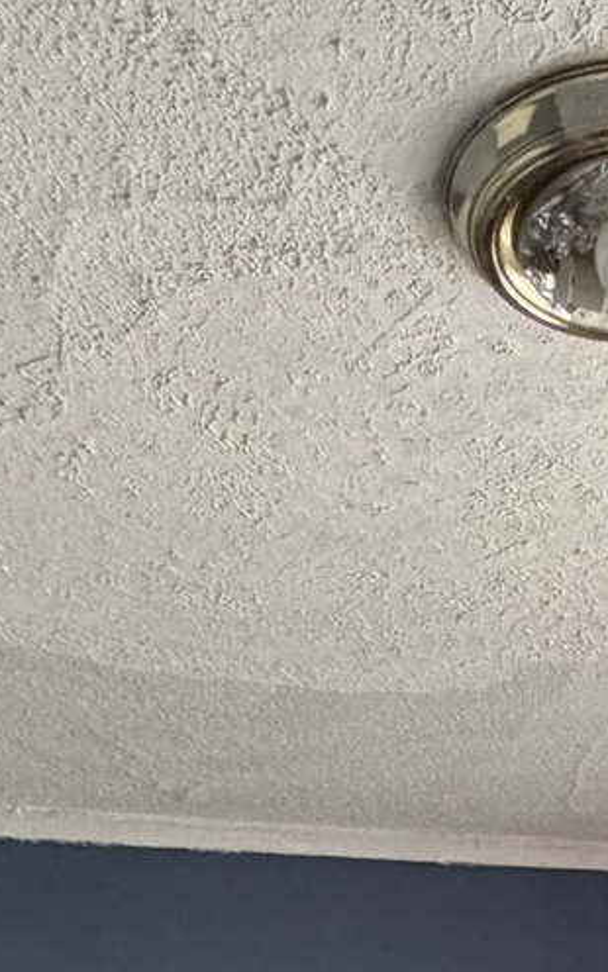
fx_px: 1829
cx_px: 818
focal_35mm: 69
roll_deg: +5.1
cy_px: 1819
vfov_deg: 20.0
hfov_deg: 17.5
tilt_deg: -12.3
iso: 250
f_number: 2.2
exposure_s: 1/121
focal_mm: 2.22
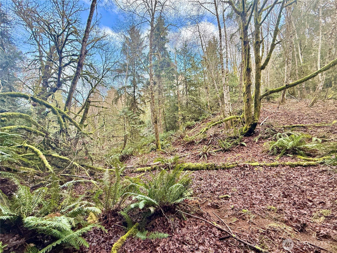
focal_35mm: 14
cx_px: 168
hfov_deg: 102.1
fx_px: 136
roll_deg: +2.3
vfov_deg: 85.7
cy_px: 126
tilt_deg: +4.7
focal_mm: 2.22
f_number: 2.2
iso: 160
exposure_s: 1/99
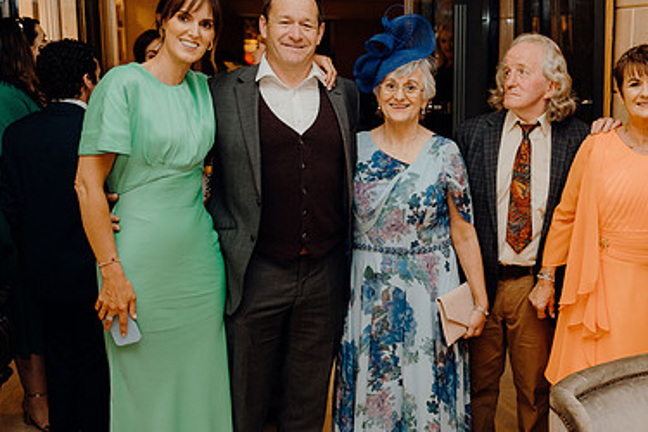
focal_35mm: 51
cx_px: 486
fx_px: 918
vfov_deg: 26.5
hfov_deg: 37.9
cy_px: 227
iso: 1250
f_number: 2.8
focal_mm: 33
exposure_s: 1/200
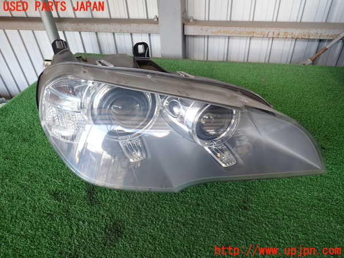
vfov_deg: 54.9
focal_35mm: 25
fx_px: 248
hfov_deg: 69.4
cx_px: 172
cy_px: 129
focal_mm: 4.5
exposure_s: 1/60
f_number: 2
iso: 125
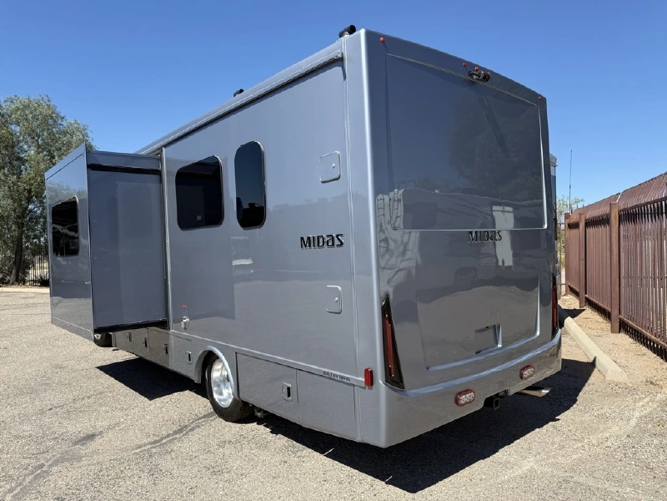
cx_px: 334
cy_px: 250
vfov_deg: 56.8
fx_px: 462
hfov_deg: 71.6
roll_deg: +0.7
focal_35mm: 24
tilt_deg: +0.2
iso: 80
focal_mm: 6.76
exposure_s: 1/3584
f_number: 1.78
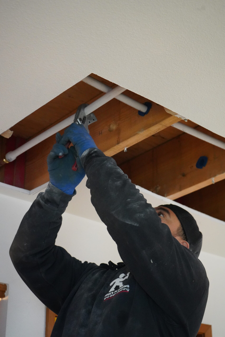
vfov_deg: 31.4
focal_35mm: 64
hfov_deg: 21.2
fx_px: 600
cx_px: 112
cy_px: 168
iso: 12800
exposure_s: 1/60
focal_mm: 64
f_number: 5.6
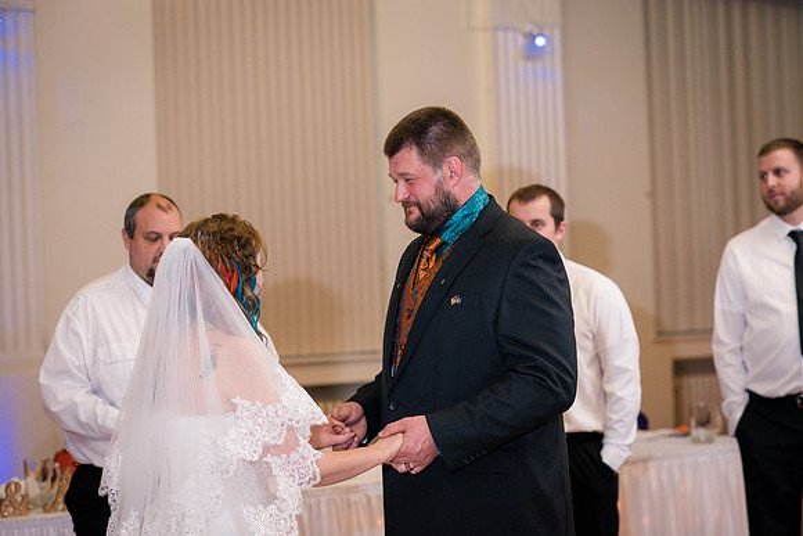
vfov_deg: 16.1
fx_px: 1896
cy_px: 268
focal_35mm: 85
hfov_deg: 23.9
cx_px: 402
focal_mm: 85
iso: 800
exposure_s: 1/200
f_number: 3.2
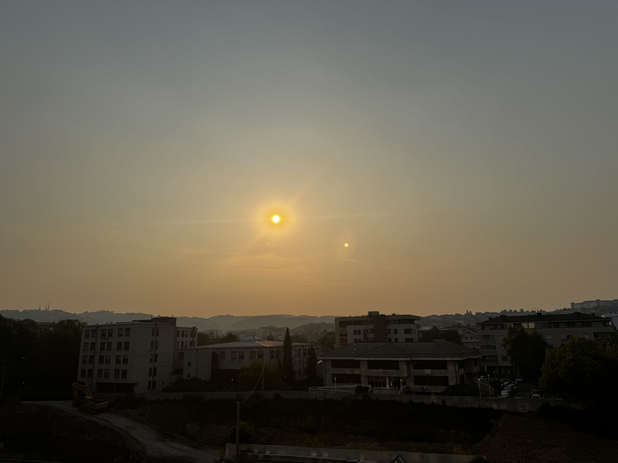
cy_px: 232
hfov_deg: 71.6
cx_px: 309
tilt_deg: +13.9
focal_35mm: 24
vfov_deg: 56.8
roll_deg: +1.6
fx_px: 428
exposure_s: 1/12346
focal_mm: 6.76
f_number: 1.78
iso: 64
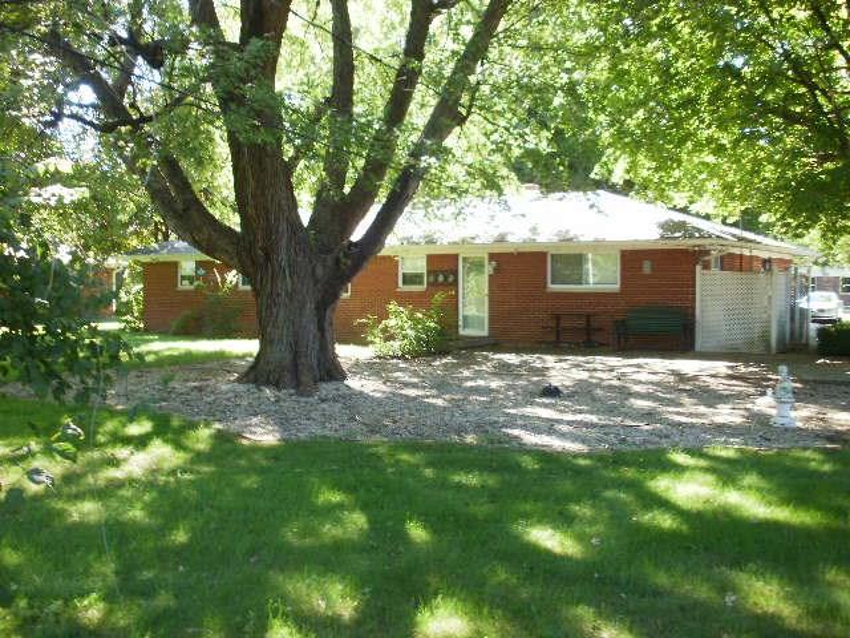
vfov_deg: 39.7
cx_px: 425
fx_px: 884
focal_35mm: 36
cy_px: 319
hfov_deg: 51.4
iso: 100
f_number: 3.5
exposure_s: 1/50
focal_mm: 6.3
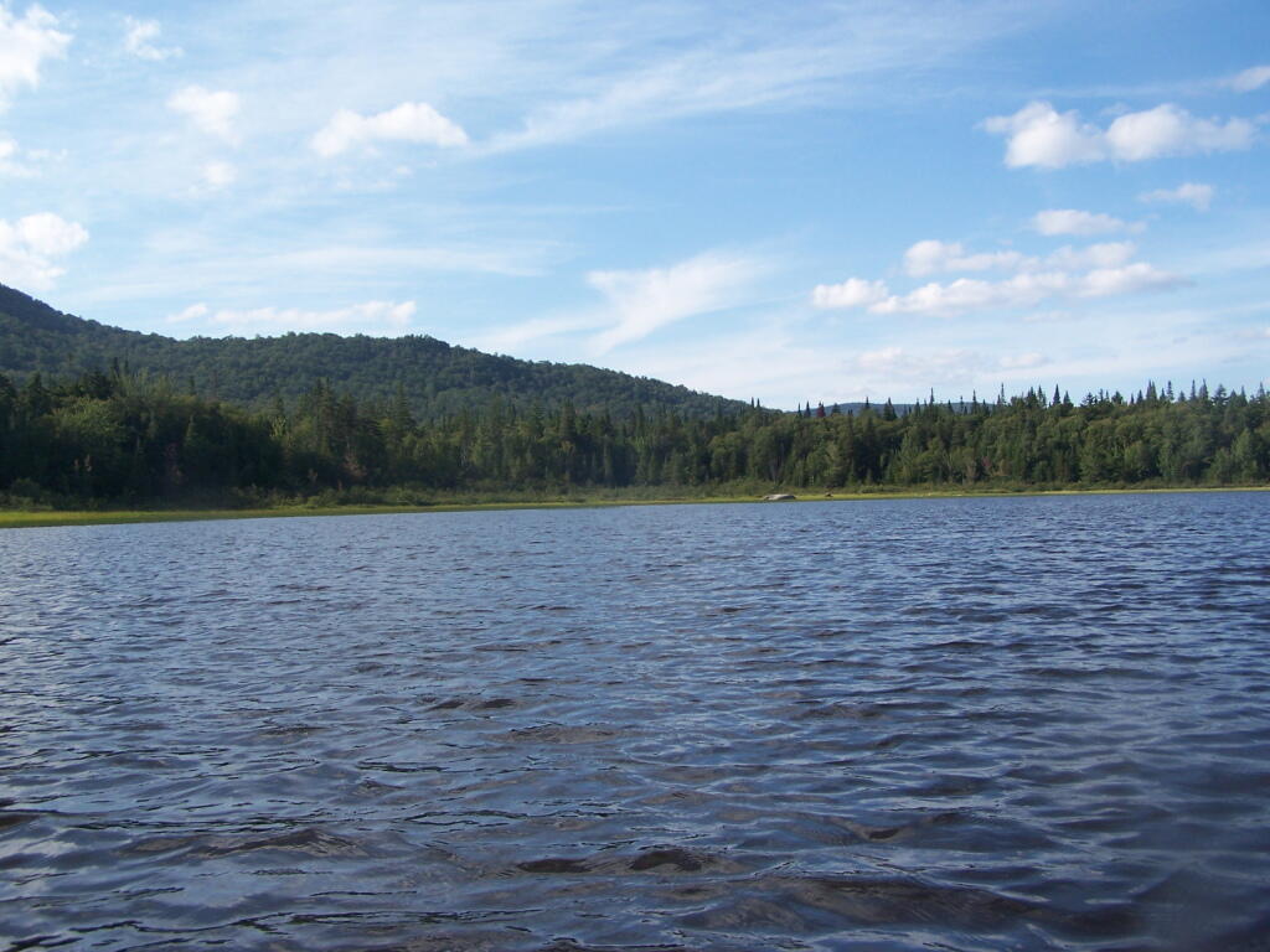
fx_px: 1394
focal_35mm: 38
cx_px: 635
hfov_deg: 49.0
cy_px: 476
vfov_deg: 37.7
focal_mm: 6.3
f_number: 4
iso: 100
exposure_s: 1/800
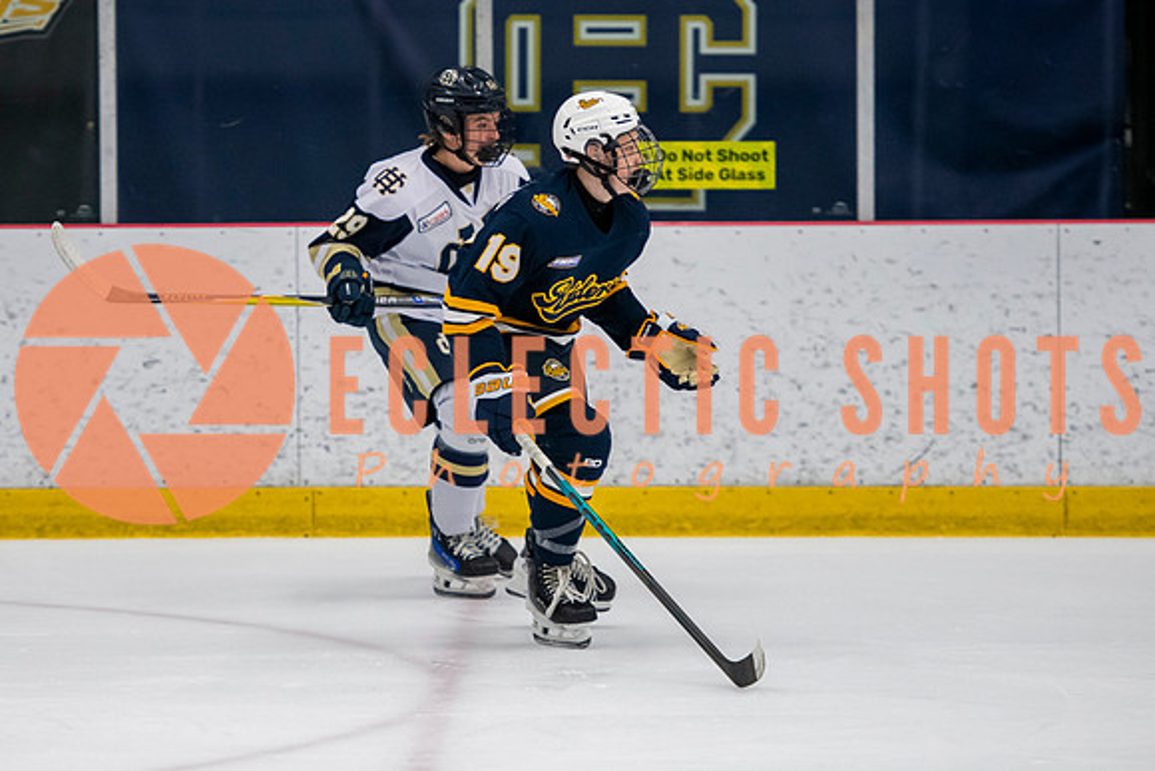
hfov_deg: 8.2
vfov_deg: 5.5
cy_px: 313
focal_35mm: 250
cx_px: 421
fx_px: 8028
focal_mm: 150
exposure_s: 1/640
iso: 2000
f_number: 3.2
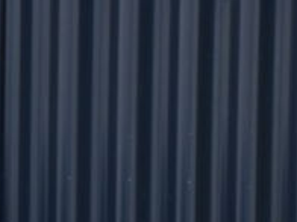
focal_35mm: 413
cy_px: 383
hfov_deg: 4.7
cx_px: -261
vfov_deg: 3.6
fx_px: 3543
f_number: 9
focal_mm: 56
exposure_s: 1/160
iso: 400
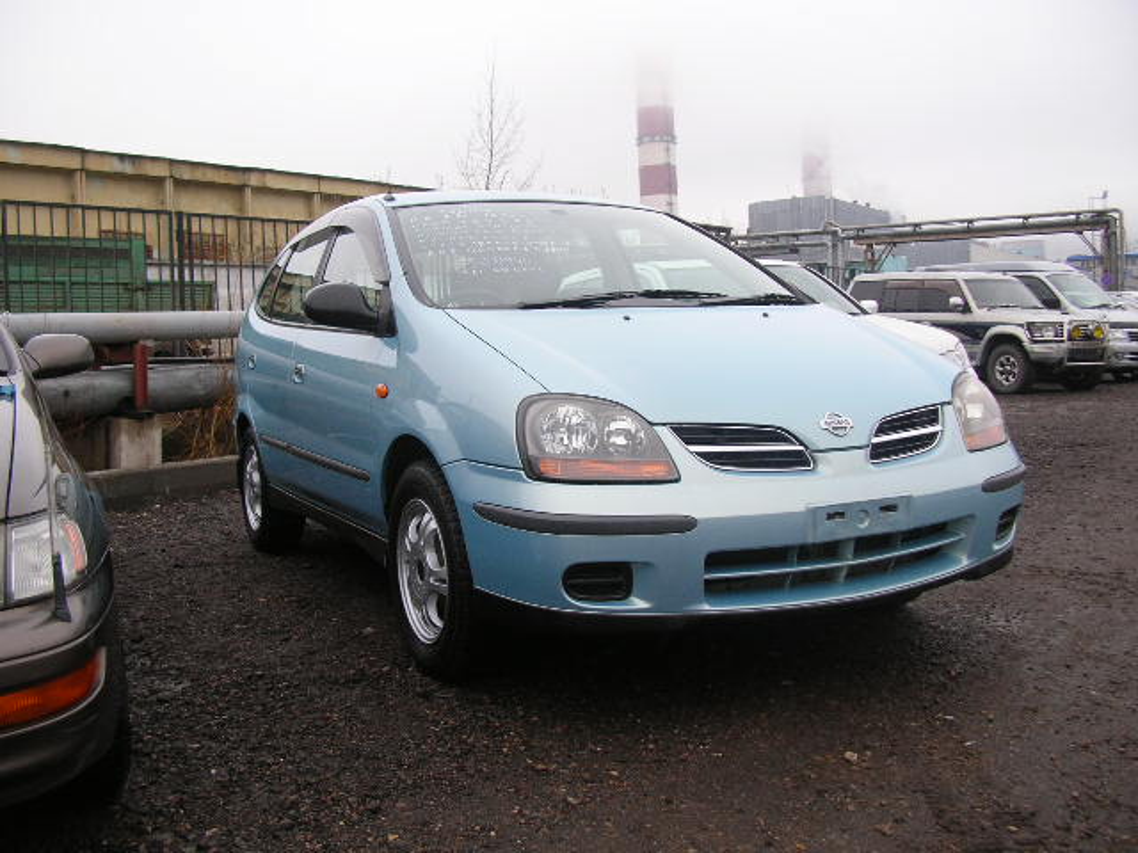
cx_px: 569
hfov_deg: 52.6
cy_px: 426
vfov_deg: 40.7
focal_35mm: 35
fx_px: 1151
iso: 50
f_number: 2.8
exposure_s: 1/210
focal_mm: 5.8
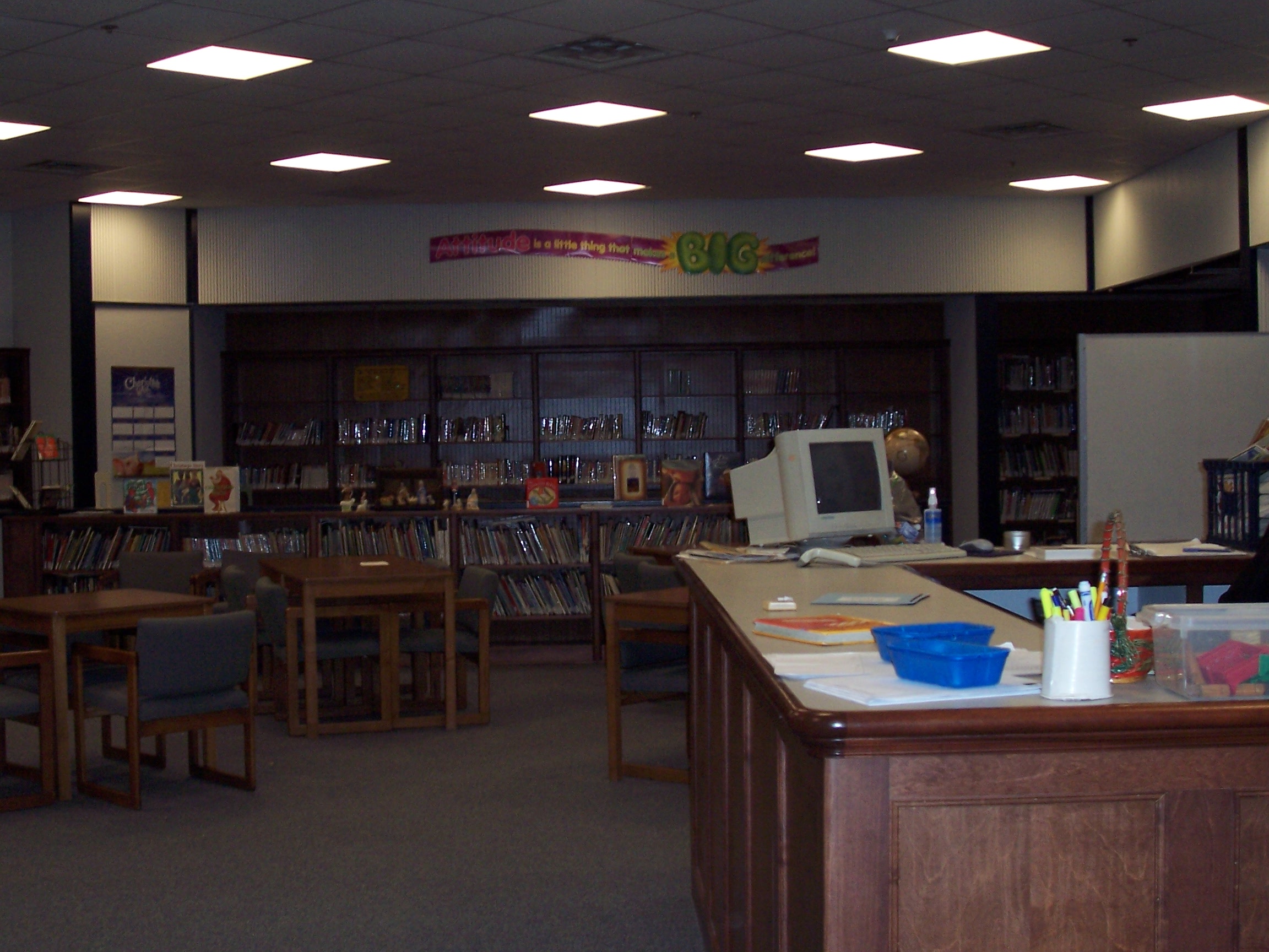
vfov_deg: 27.5
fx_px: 1943
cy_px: 476
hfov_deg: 36.2
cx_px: 634
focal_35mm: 53
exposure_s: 1/60
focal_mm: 8.6
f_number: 3.4
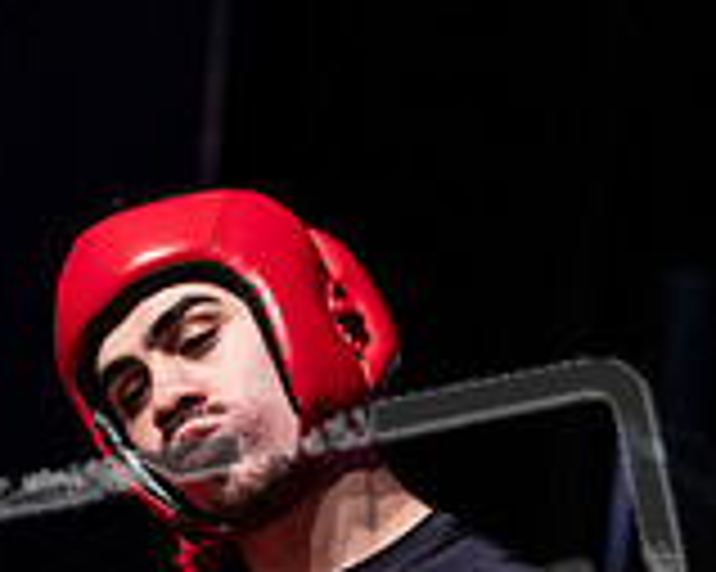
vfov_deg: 8.9
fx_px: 3621
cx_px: -491
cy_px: 655
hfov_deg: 10.7
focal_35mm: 171
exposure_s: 1/640
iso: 4000
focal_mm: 50
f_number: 2.8
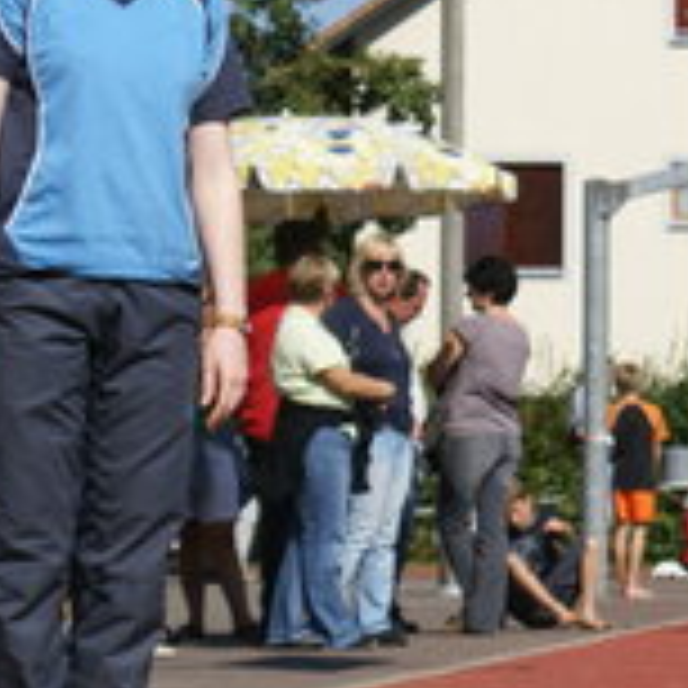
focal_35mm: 270
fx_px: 6071
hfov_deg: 6.4
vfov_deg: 6.5
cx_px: 1156
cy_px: 423
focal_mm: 60
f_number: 8
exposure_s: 1/400
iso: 100
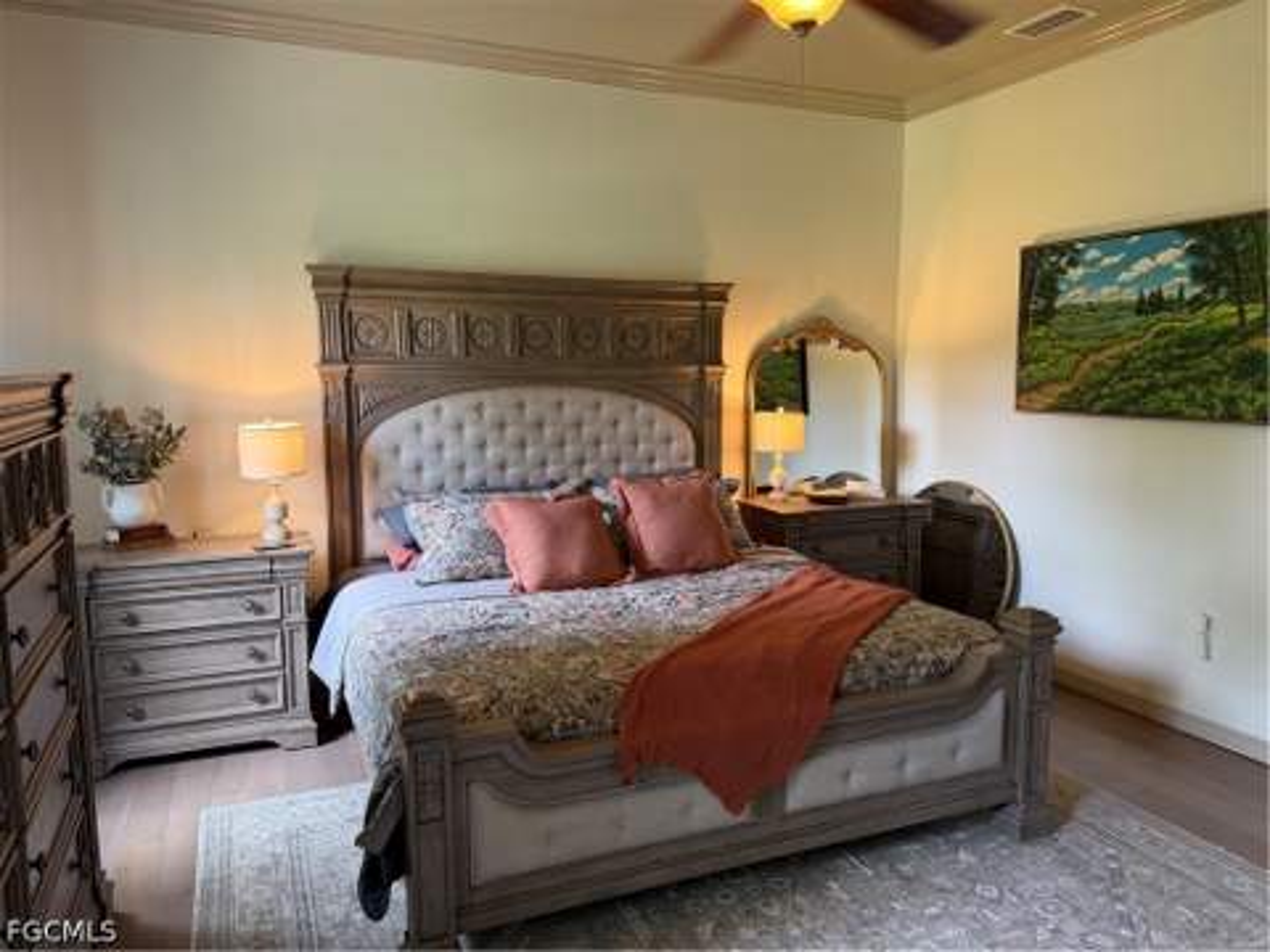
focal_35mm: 24
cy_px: 476
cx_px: 635
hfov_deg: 71.6
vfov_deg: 56.8
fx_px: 881
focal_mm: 6.76
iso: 160
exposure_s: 1/60
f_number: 1.78
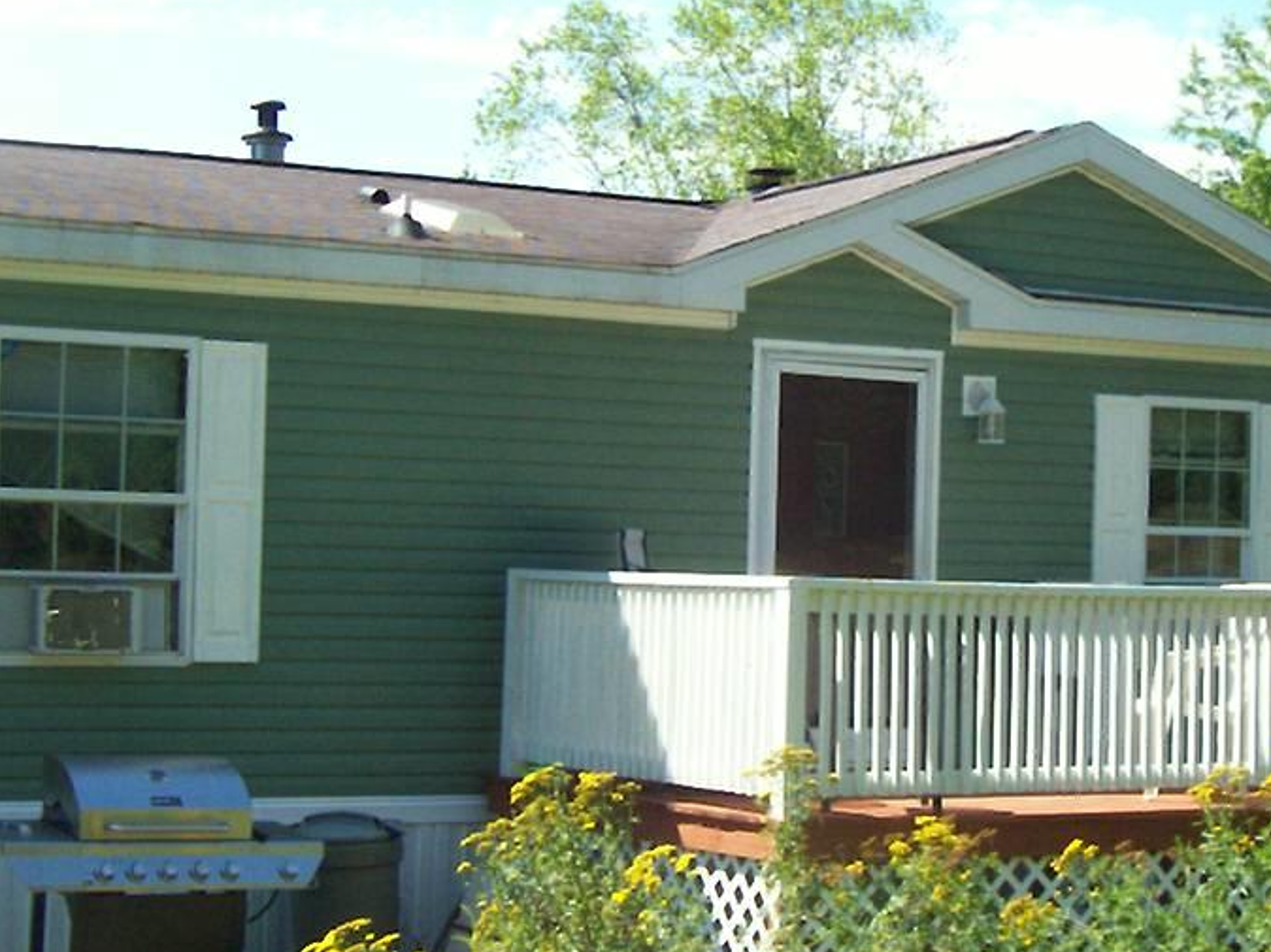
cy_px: 430
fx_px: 3083
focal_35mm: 84
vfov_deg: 17.6
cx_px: 843
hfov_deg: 23.2
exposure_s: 1/277
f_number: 5.1
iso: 80
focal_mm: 5.6
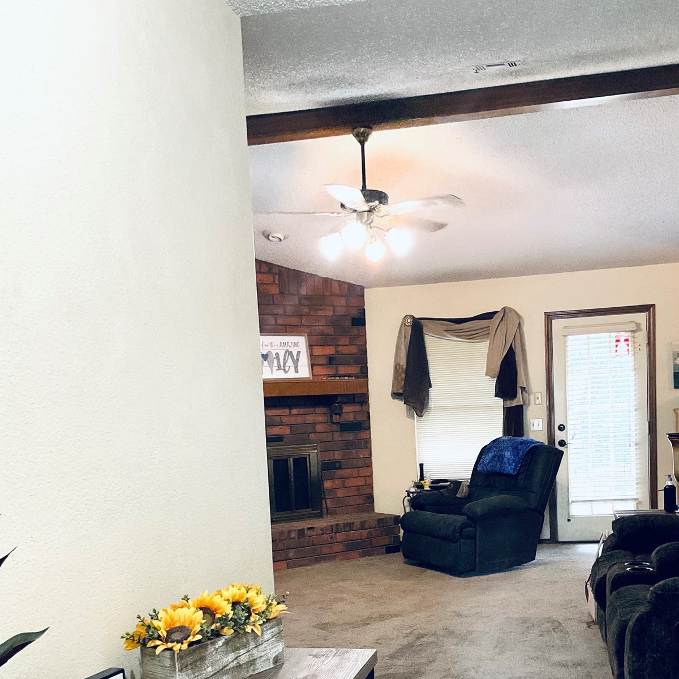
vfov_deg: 40.0
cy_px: 493
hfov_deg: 40.8
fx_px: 910
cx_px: 386
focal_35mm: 41
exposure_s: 1/60
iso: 250
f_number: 1.8
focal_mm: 3
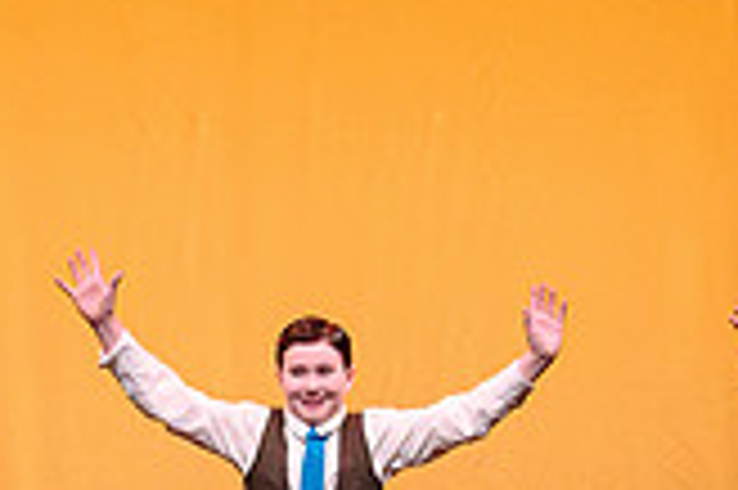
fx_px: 7618
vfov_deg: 3.7
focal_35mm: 372
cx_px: 234
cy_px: 371
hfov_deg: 5.5
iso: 1250
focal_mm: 102
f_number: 2.8
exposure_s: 1/500
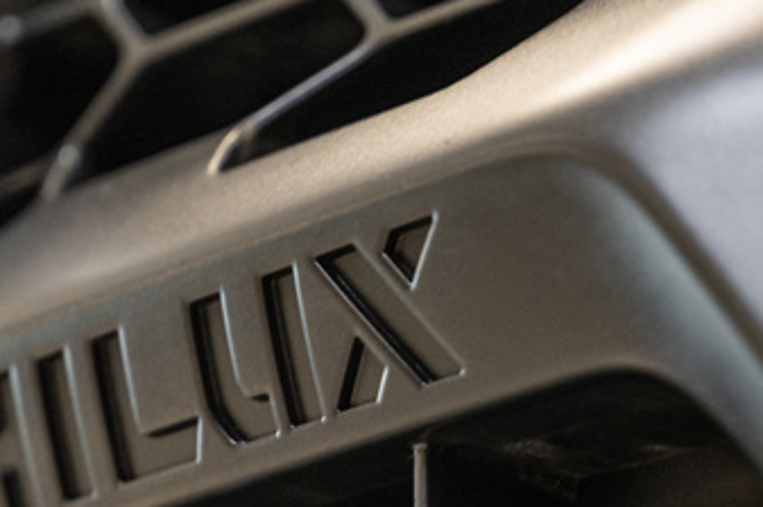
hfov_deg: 9.0
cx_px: 282
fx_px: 4828
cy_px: 326
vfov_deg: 6.0
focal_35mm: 228
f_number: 2.8
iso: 800
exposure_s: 1/125
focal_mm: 75
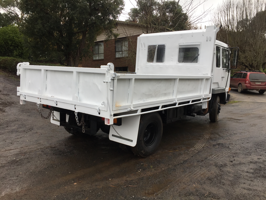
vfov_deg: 48.2
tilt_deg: -3.1
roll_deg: +0.7
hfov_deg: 61.7
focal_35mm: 29
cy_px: 100
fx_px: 223
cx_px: 133
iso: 32
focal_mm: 4.15
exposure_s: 1/638
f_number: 2.2
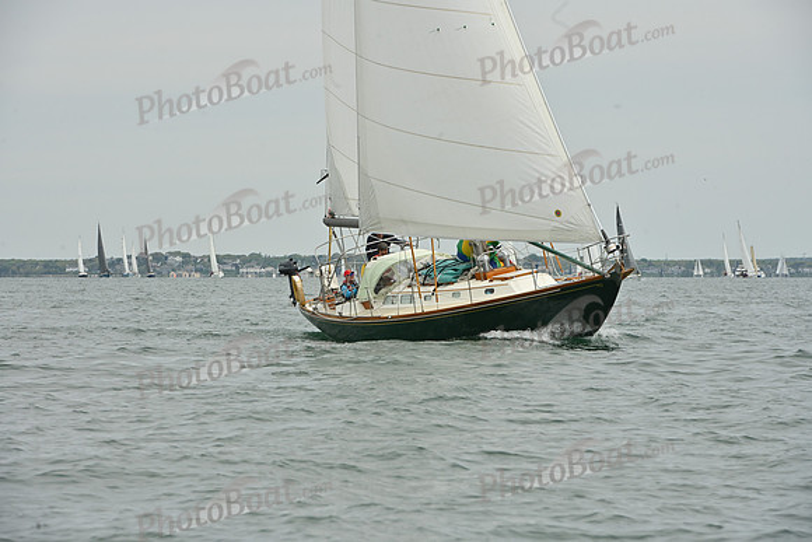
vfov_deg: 6.9
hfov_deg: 10.3
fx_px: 4512
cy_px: 271
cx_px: 406
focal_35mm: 200
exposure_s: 1/800
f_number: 13
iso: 320
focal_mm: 200
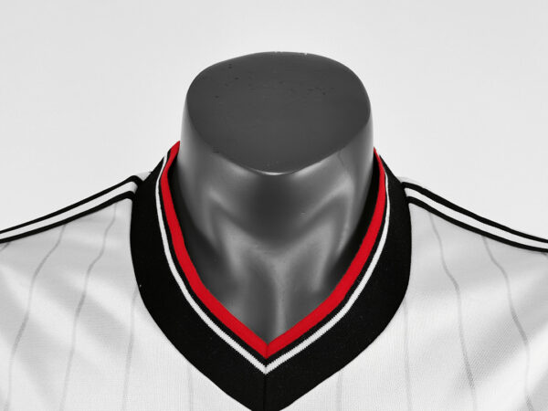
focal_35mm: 36
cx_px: 274
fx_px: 570
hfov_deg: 51.4
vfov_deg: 39.7
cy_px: 206
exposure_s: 1/50
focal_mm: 5.58
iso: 160
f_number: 1.8
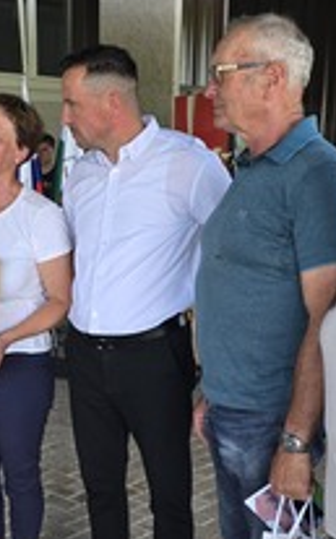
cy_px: 393
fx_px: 778
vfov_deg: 37.4
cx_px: 81
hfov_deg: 24.1
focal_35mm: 53
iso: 64
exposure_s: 1/180
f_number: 1.7
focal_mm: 6.3
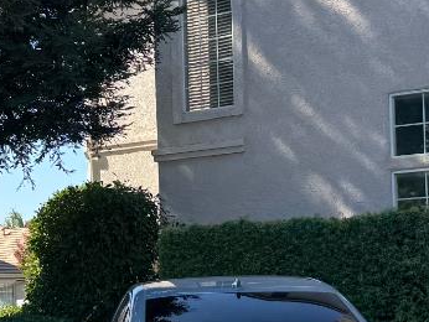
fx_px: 1290
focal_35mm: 104
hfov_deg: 17.6
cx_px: -138
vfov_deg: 14.1
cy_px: 276
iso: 80
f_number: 1.78
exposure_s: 1/1678
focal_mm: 6.76
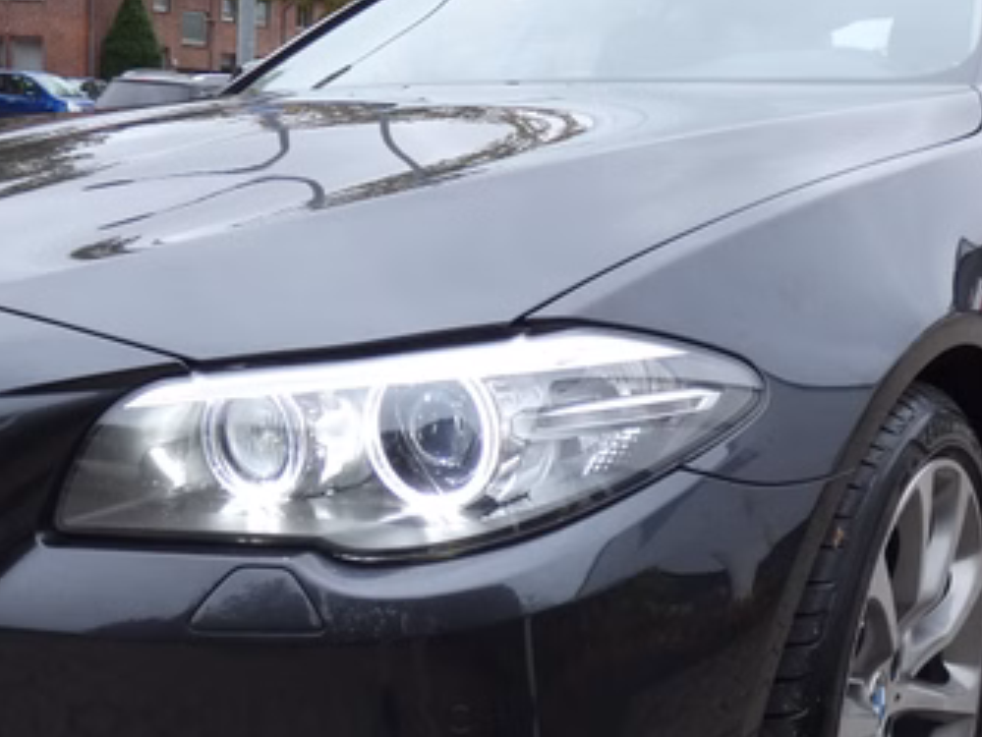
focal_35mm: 48
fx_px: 1362
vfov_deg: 30.3
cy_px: 354
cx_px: 401
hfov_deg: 39.5
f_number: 2.8
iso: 80
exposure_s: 1/160
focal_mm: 3.6
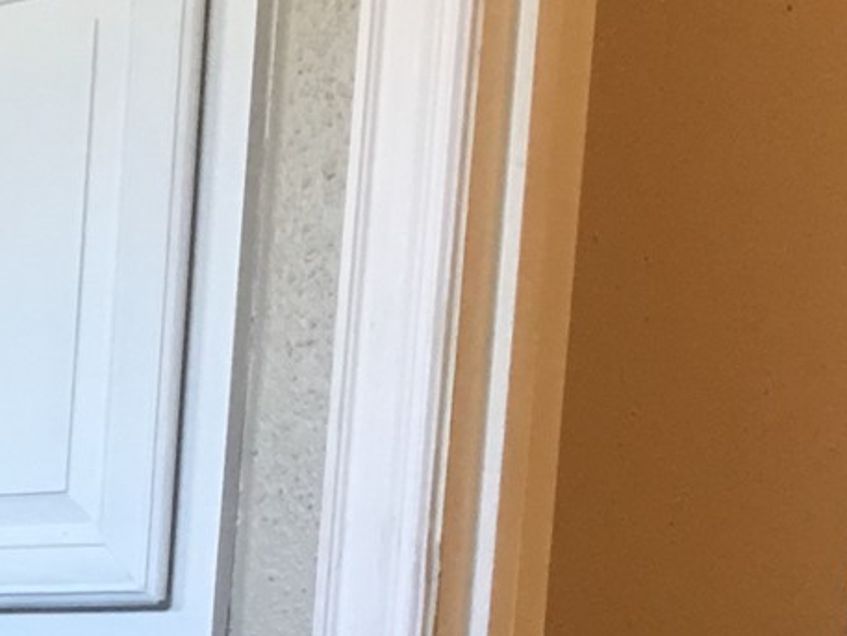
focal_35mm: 130
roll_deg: -1.2
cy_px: 1033
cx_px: -893
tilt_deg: -5.2
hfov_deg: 13.0
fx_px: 3182
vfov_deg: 10.9
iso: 32
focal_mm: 4.15
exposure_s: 1/15
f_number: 2.2
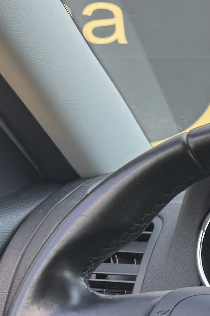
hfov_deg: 7.3
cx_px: 821
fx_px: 1243
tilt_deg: -10.8
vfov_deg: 14.1
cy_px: 360
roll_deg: +0.2
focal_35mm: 142
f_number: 1.78
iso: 64
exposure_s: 1/121
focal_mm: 6.76
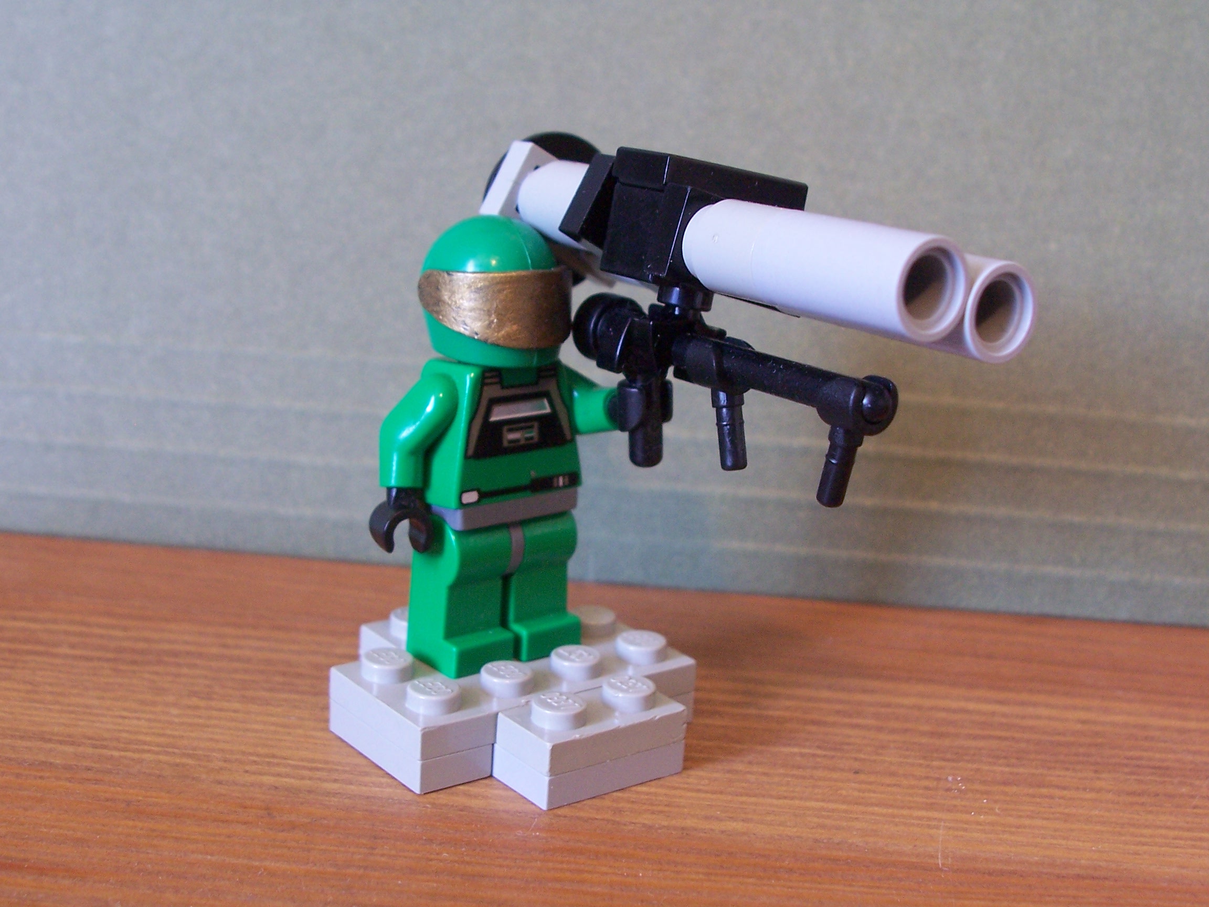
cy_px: 454
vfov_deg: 29.1
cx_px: 604
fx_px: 1746
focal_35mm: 50
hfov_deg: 38.2
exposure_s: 1/10
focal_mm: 8.6
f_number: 3.4
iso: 140
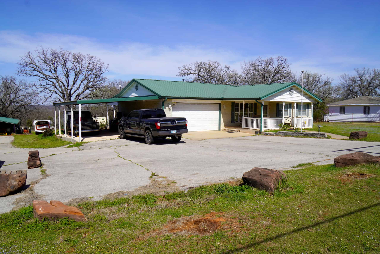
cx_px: 190
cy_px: 127
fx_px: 285
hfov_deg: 67.4
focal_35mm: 27
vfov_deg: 47.9
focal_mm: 18
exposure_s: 1/320
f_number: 10
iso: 100
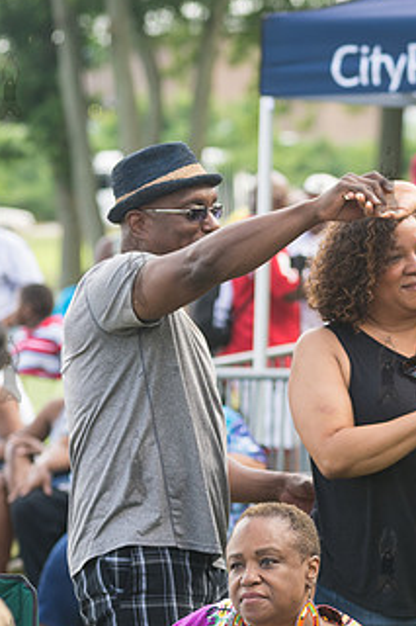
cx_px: 387
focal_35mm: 245
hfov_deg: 5.6
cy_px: 369
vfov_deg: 8.4
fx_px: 4251
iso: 400
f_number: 5
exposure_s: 1/160
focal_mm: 135
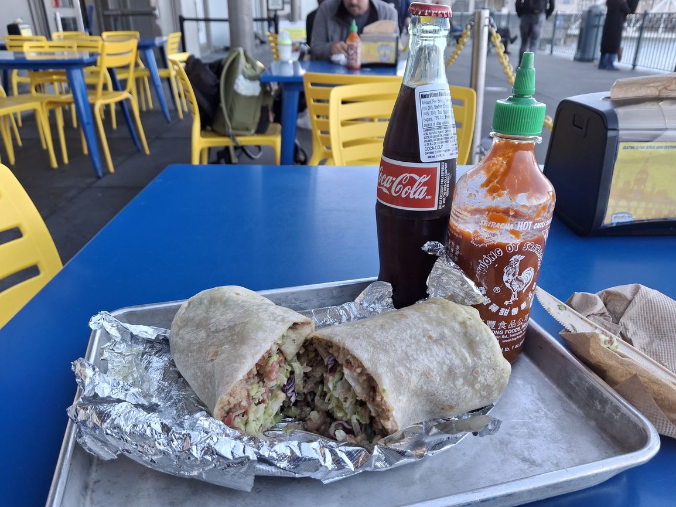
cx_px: 339
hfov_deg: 67.3
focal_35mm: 26
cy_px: 261
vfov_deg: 53.0
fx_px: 508
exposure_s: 1/120
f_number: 1.8
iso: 25
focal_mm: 4.69
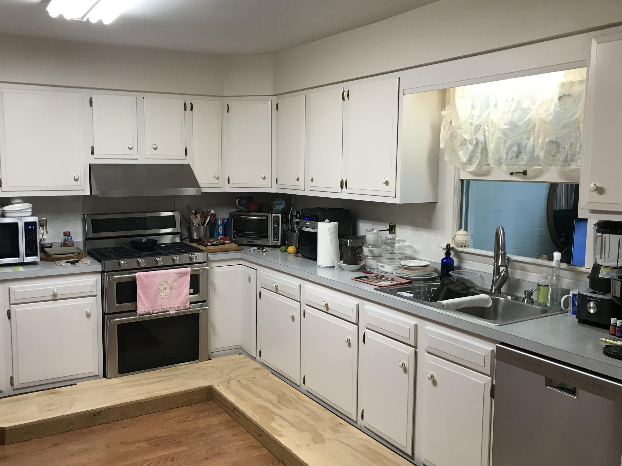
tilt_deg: -5.4
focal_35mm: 32
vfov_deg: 44.2
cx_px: 278
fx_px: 575
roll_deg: -0.3
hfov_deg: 56.7
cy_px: 230
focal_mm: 3.99
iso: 32
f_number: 1.8
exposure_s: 1/30
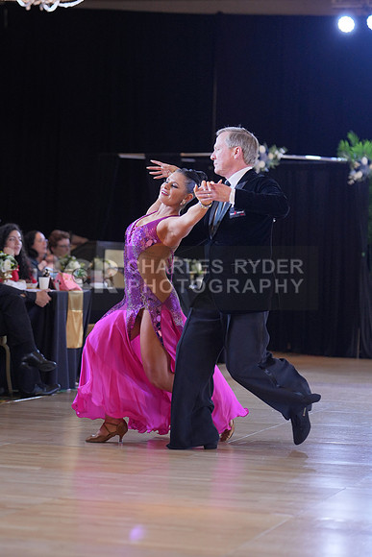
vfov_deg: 18.3
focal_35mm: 112
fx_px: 1735
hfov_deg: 12.2
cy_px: 278
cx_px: 186
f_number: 2
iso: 800
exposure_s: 1/500
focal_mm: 75
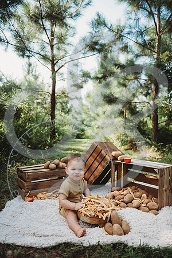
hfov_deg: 46.4
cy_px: 129
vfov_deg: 65.5
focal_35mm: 28
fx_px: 201
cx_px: 86
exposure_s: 1/320
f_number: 2.8
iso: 100
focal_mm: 28
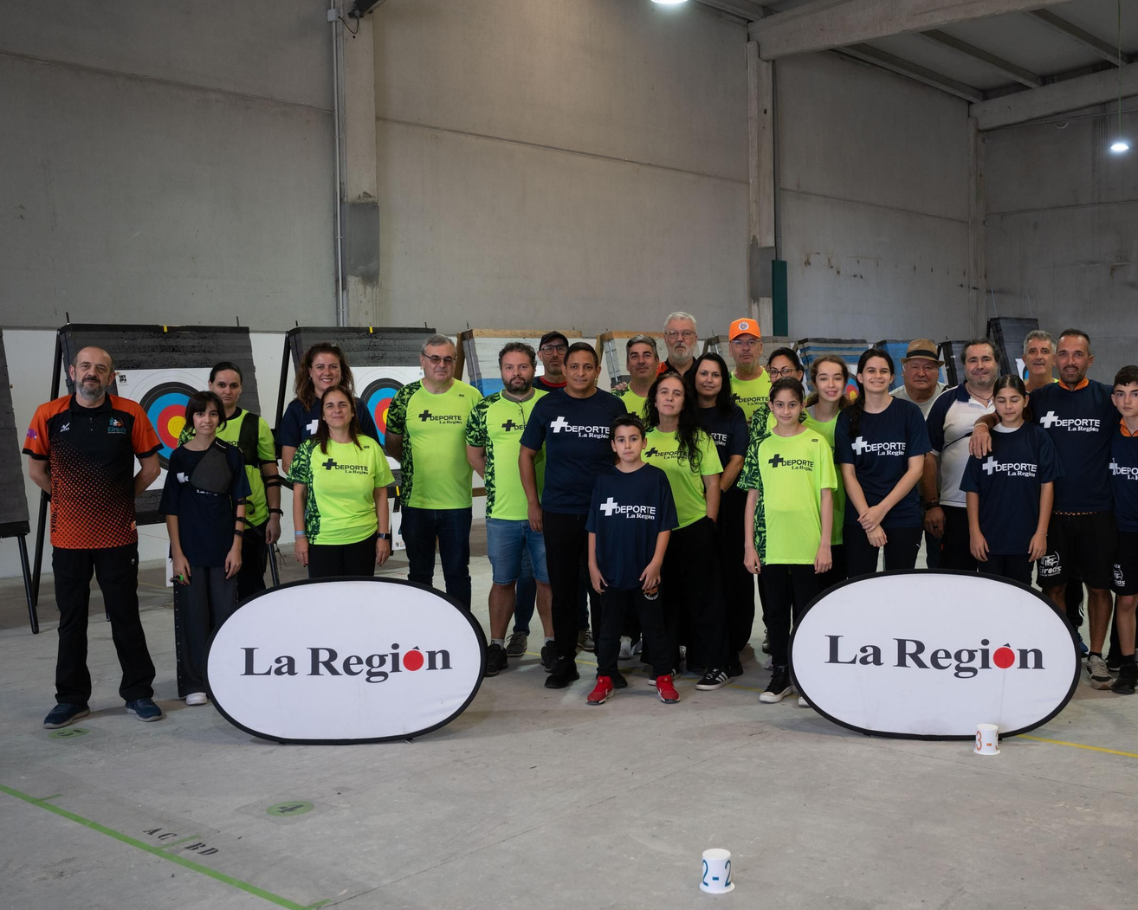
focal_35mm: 40
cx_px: 641
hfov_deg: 45.7
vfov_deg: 37.3
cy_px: 452
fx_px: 1347
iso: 640
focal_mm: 35
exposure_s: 1/100
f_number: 3.5
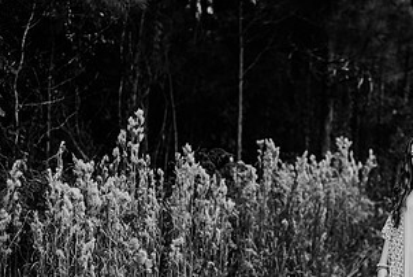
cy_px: 219
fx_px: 1102
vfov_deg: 14.2
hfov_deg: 20.9
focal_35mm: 96
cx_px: 341
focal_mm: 50
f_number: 2.2
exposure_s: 1/1250
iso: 200
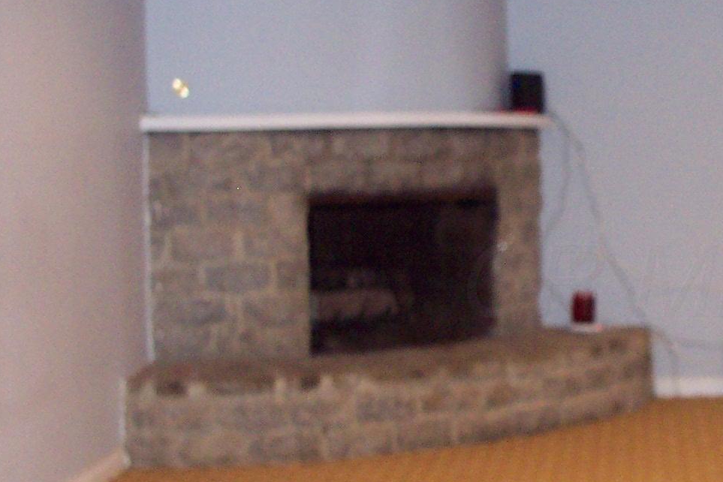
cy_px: 280
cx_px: 651
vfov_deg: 15.4
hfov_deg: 22.3
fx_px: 1787
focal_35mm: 89
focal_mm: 7.5
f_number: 2.8
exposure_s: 1/30
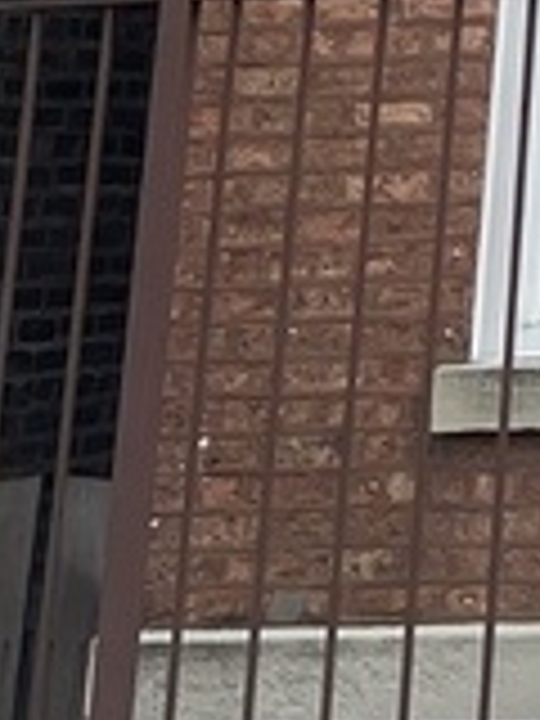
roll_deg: +0.2
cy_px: -1260
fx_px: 3640
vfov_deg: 9.5
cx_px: 1624
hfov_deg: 7.5
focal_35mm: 175
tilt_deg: +19.7
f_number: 1.5
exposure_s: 1/1934
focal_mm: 5.7
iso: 50
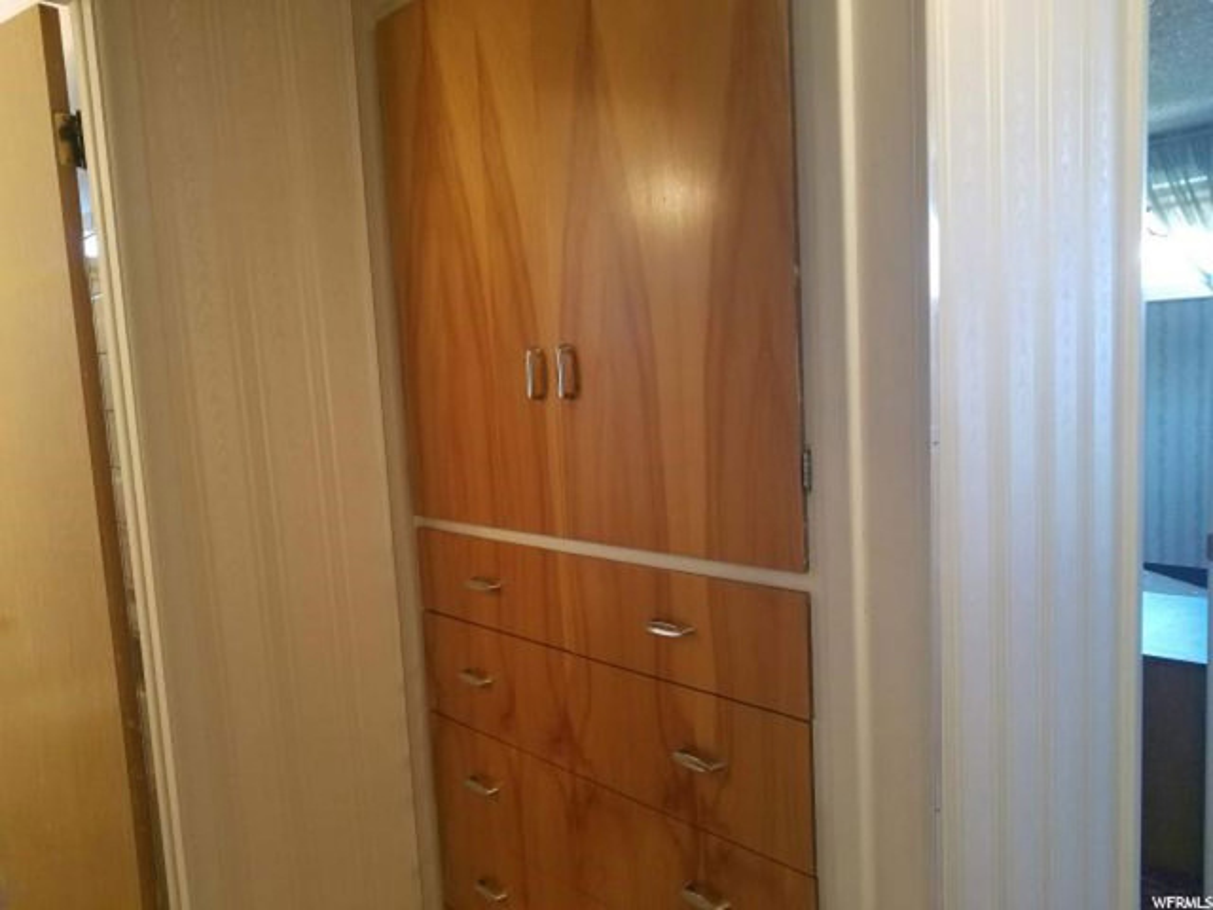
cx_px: 606
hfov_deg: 67.3
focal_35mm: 26
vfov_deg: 53.1
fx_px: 911
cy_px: 455
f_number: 1.7
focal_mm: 4.2
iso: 200
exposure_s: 1/20
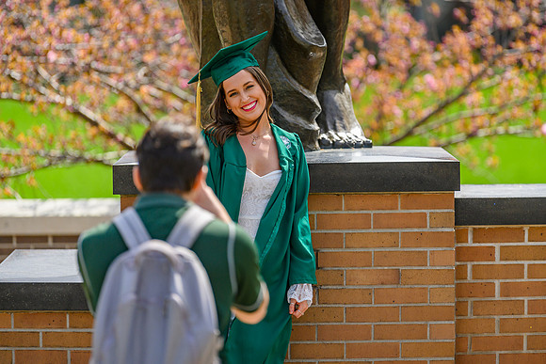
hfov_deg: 8.5
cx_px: 304
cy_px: 145
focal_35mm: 241
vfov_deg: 5.7
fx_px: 3663
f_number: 2.8
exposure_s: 1/3200
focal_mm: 200
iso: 400
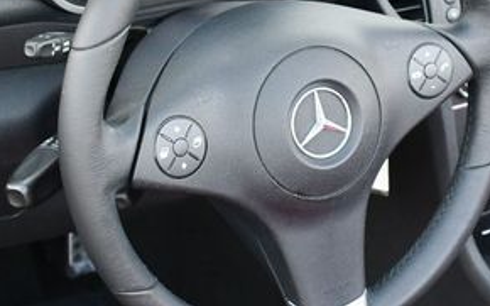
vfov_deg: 12.1
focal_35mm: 108
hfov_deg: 19.2
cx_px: 362
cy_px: 101
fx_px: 1442
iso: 800
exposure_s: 1/200
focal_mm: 24
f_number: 3.8
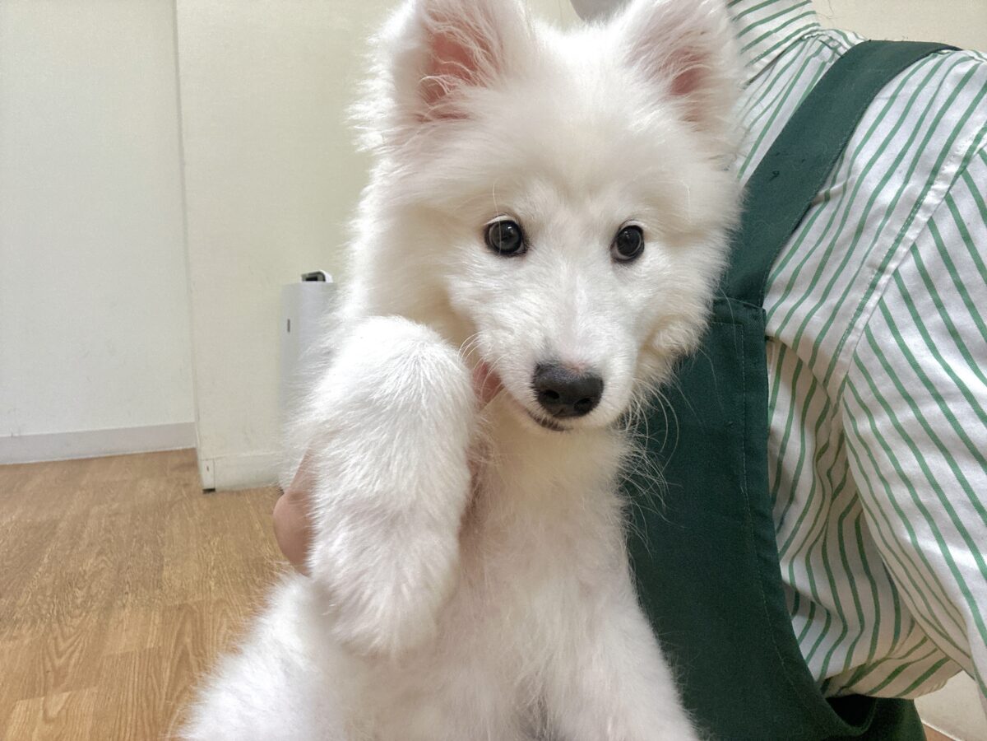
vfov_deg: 58.9
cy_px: 370
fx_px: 656
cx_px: 494
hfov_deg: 73.9
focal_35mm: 23
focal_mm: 2.69
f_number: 1.9
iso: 80
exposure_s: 1/108
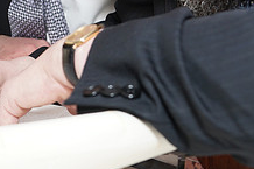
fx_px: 733
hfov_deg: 19.6
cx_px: 101
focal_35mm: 104
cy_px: -31
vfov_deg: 12.8
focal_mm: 39
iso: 320
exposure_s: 1/100
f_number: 5.6
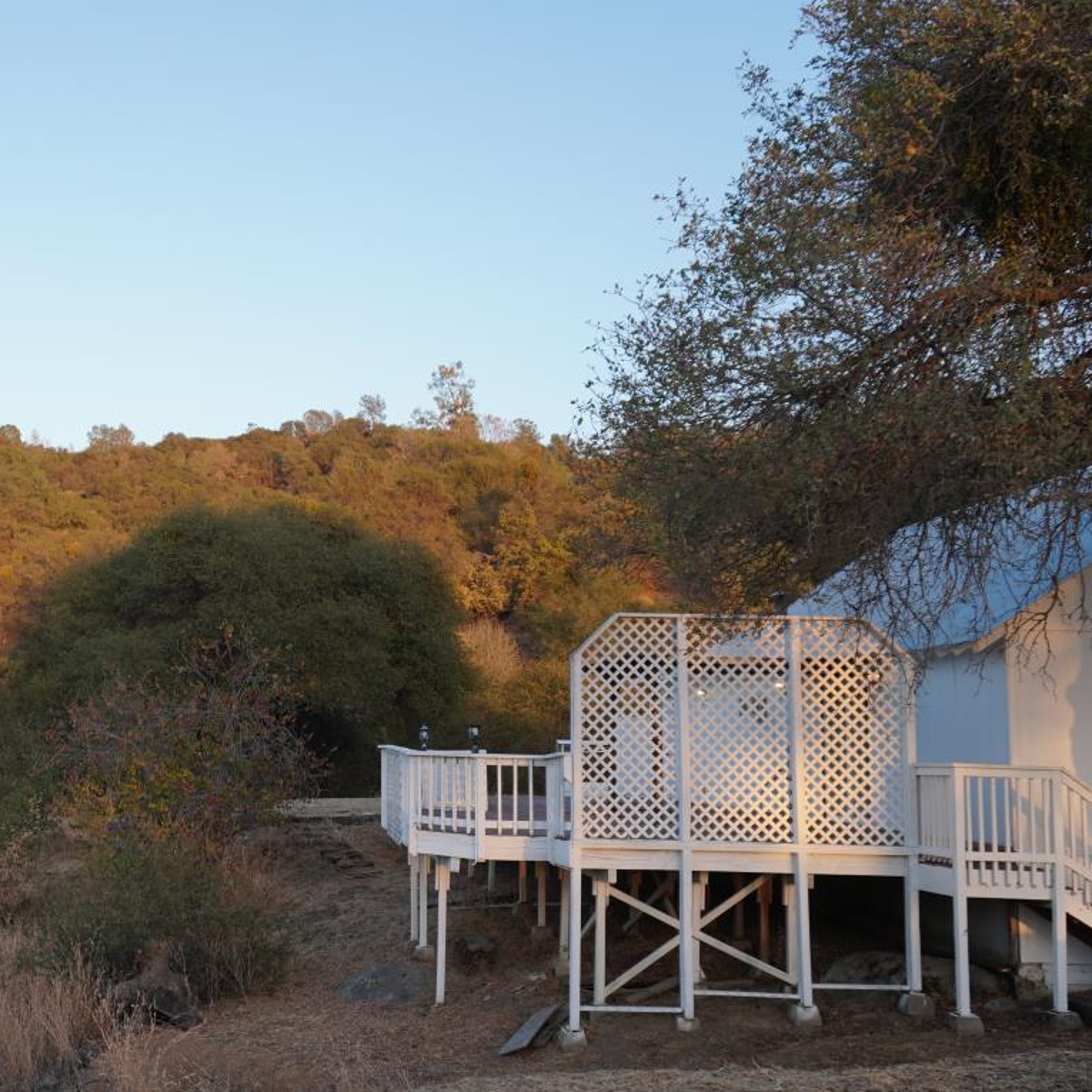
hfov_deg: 39.3
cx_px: 143
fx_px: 1428
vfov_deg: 41.8
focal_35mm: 40
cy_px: 590
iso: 100
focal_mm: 16
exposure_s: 1/80
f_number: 4.5
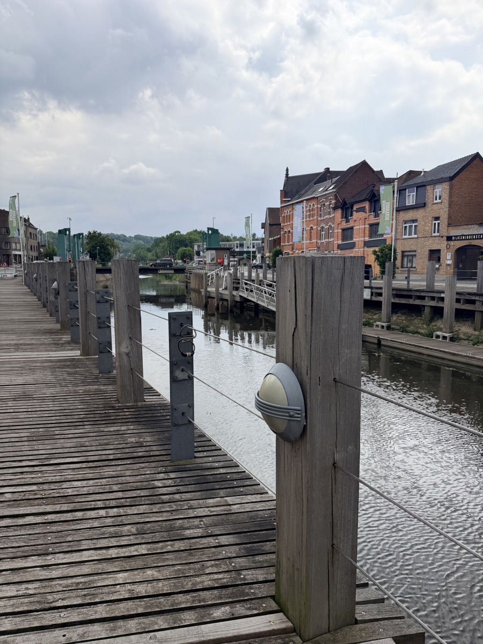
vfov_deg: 71.6
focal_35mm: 24
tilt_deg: -8.4
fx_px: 446
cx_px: 242
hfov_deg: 56.8
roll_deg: +2.0
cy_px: 322
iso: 80
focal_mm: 6.76
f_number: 1.78
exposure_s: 1/4167
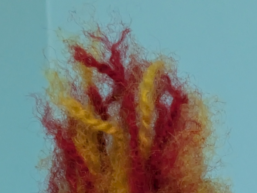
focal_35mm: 161
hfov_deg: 12.1
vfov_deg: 9.0
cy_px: 295
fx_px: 1196
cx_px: 261
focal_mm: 5.43
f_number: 1.89
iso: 1195
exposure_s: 1/40
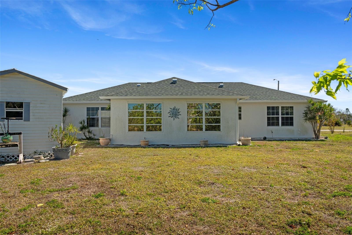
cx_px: 176
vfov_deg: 47.9
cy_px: 118
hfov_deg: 67.4
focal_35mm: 27
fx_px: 264
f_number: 8
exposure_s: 1/100
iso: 100
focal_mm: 18
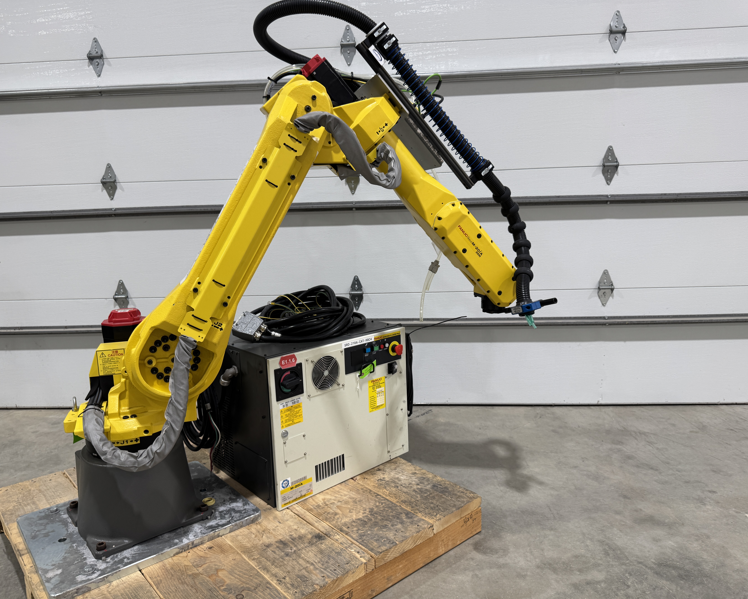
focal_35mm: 25
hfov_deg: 68.1
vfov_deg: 56.8
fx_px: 553
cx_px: 364
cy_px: 300
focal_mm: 6.76
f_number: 1.78
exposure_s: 1/120
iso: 80
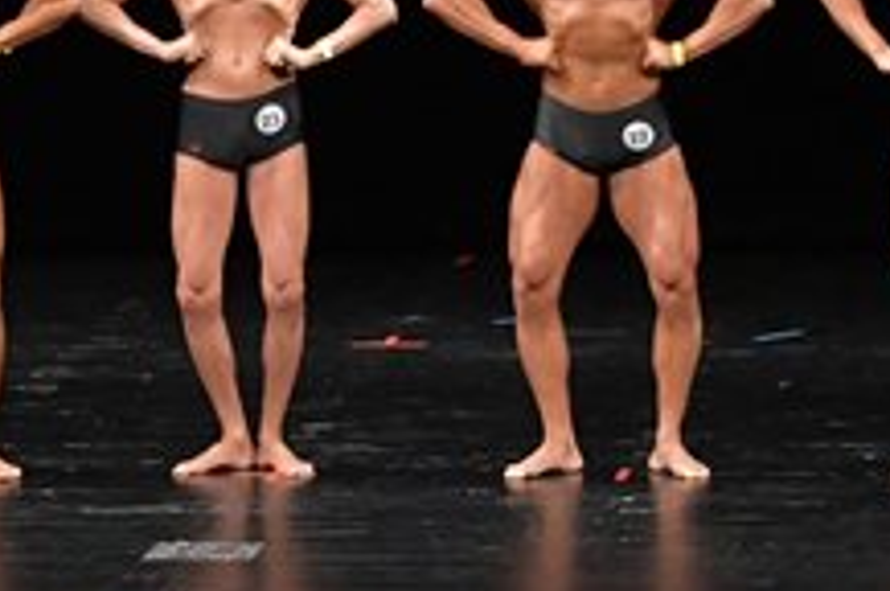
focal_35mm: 365
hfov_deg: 5.7
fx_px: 9010
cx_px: 269
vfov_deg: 3.8
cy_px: 57
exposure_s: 1/400
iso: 3200
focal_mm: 68
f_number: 5.6
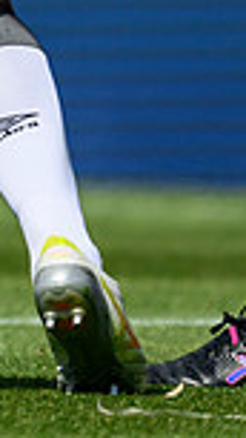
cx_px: -588
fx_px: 40145
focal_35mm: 3460
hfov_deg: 0.4
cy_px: -159
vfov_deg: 0.6
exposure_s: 1/4000
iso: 320
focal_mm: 560
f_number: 4
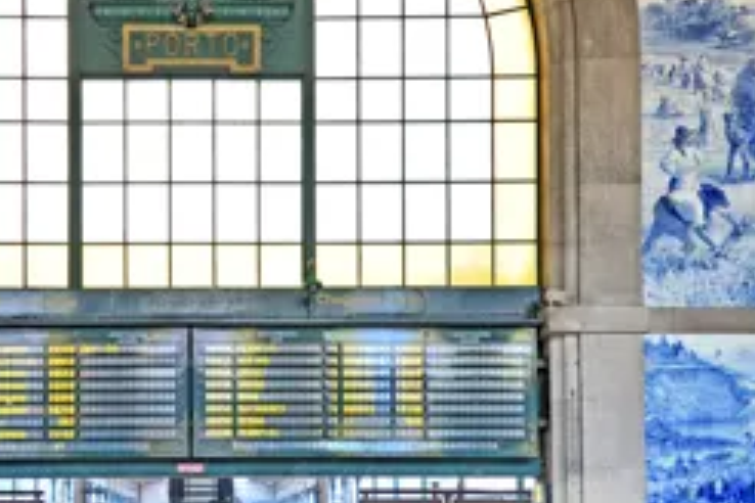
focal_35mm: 32
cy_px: 101
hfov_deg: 55.9
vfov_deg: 39.5
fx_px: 671
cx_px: 190
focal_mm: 16
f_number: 7.1
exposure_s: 1/10
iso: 100
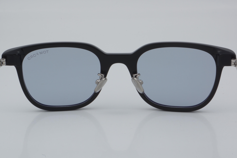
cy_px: 79
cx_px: 118
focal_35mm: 82
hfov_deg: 24.6
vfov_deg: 16.6
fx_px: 543
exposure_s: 1/4
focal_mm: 55
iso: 100
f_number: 32
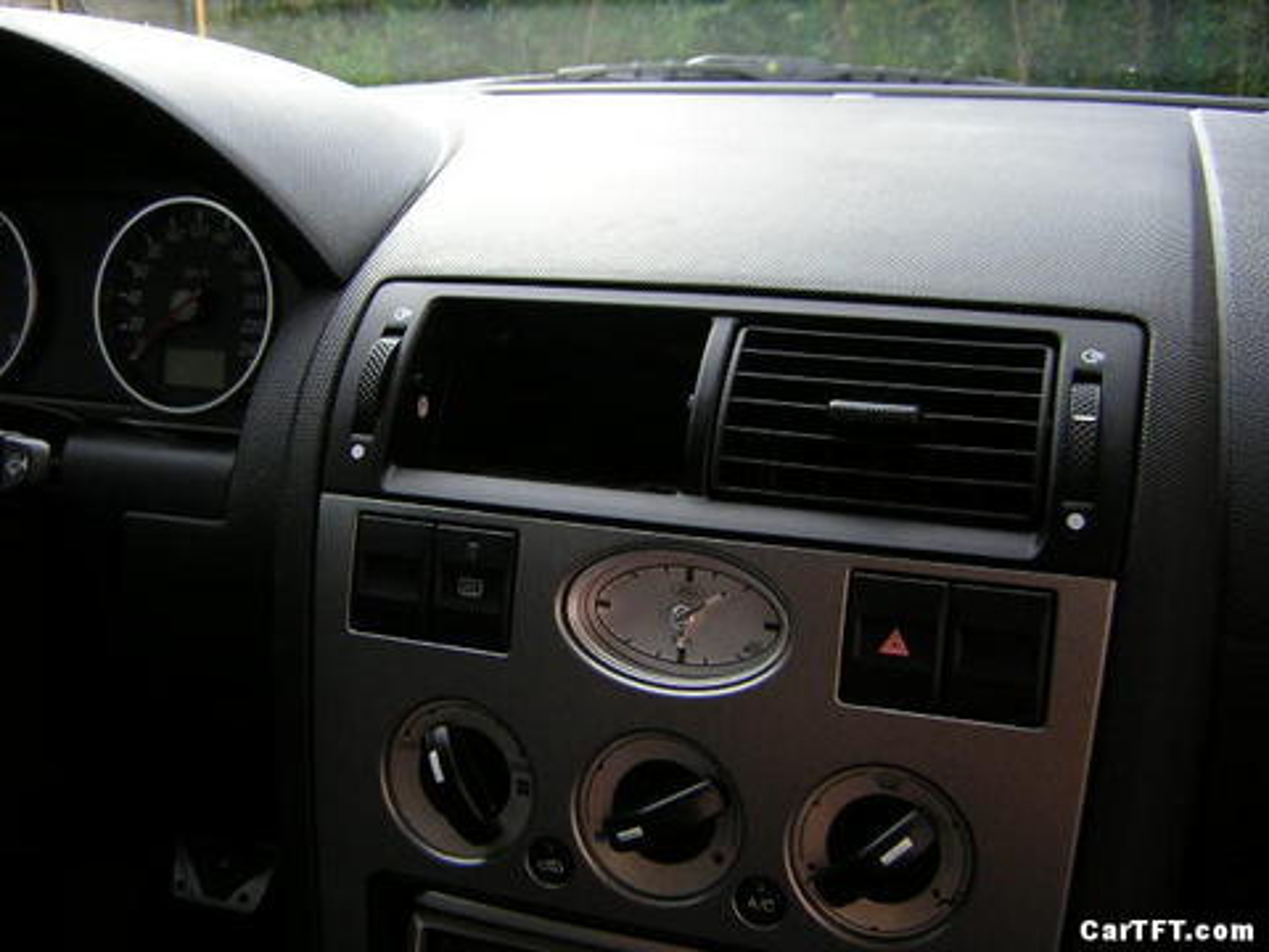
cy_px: 476
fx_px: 1320
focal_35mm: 36
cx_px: 634
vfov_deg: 39.7
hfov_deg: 51.4
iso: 50
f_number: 2.6
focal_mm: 4.7
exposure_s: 1/95.1
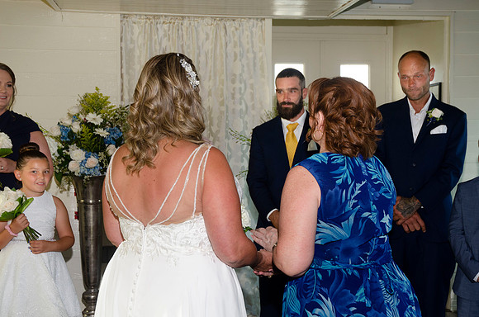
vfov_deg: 25.6
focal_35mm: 52
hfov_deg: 37.9
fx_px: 697
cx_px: 240
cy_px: 158
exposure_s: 1/125
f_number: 5.6
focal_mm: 35
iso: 400
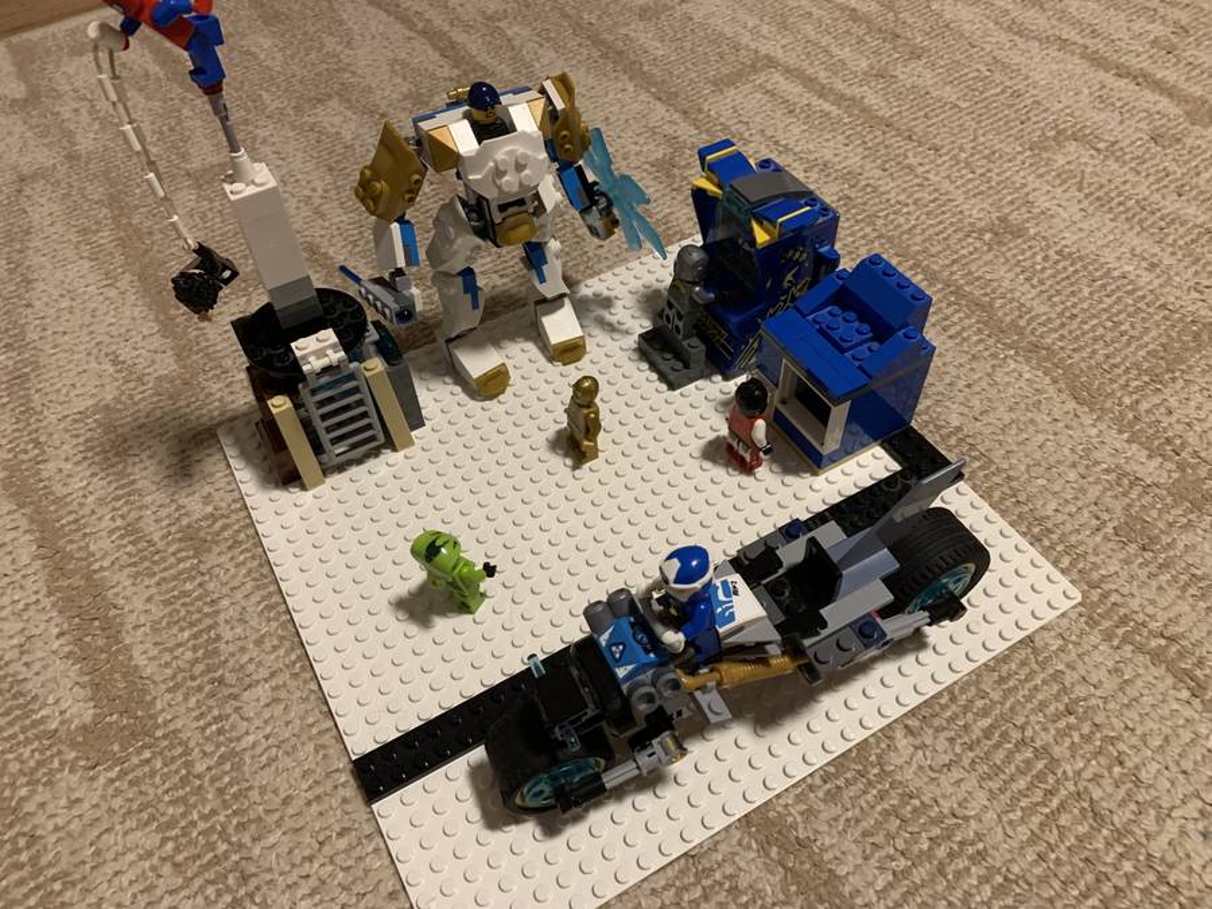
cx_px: 606
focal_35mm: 26
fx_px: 910
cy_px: 454
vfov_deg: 53.1
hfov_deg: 67.3
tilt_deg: -49.9
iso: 320
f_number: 1.8
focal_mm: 4.25
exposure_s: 1/33
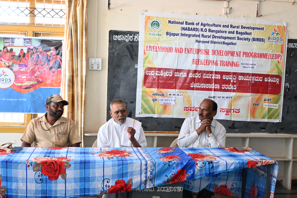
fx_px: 377
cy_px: 99
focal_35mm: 46
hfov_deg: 43.0
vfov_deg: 29.4
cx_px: 148
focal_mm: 30.5
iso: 3200
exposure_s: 1/100
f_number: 4.8
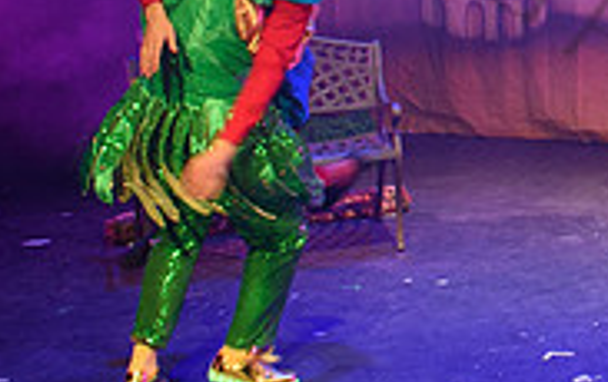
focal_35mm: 138
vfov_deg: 9.4
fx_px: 2290
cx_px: 1075
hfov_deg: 13.6
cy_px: -102
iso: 1250
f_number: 5.6
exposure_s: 1/80
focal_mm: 27
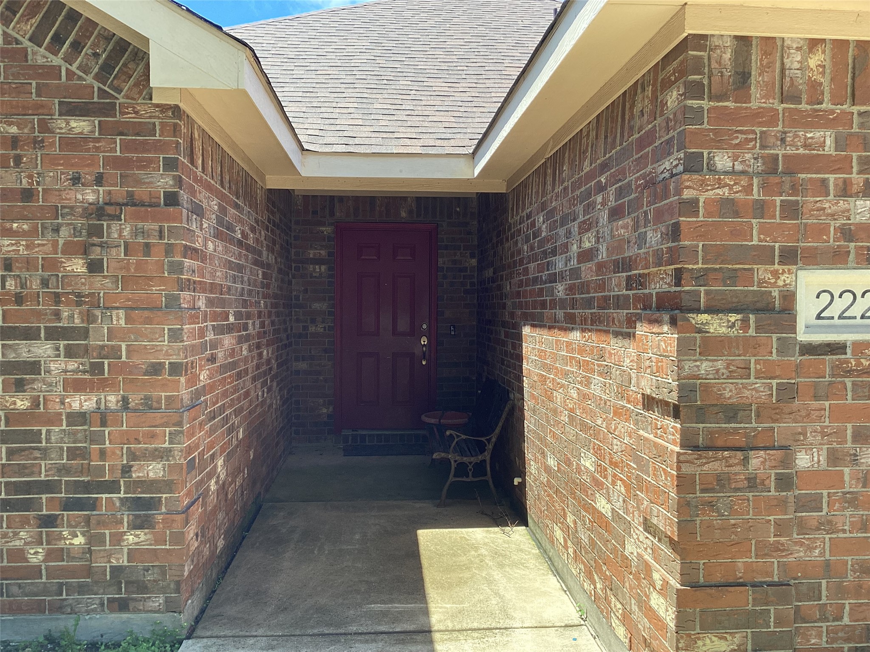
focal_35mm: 31
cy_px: 326
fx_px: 779
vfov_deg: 45.4
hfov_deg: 58.4
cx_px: 435
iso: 25
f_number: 2.4
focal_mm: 3.3
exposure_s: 1/208
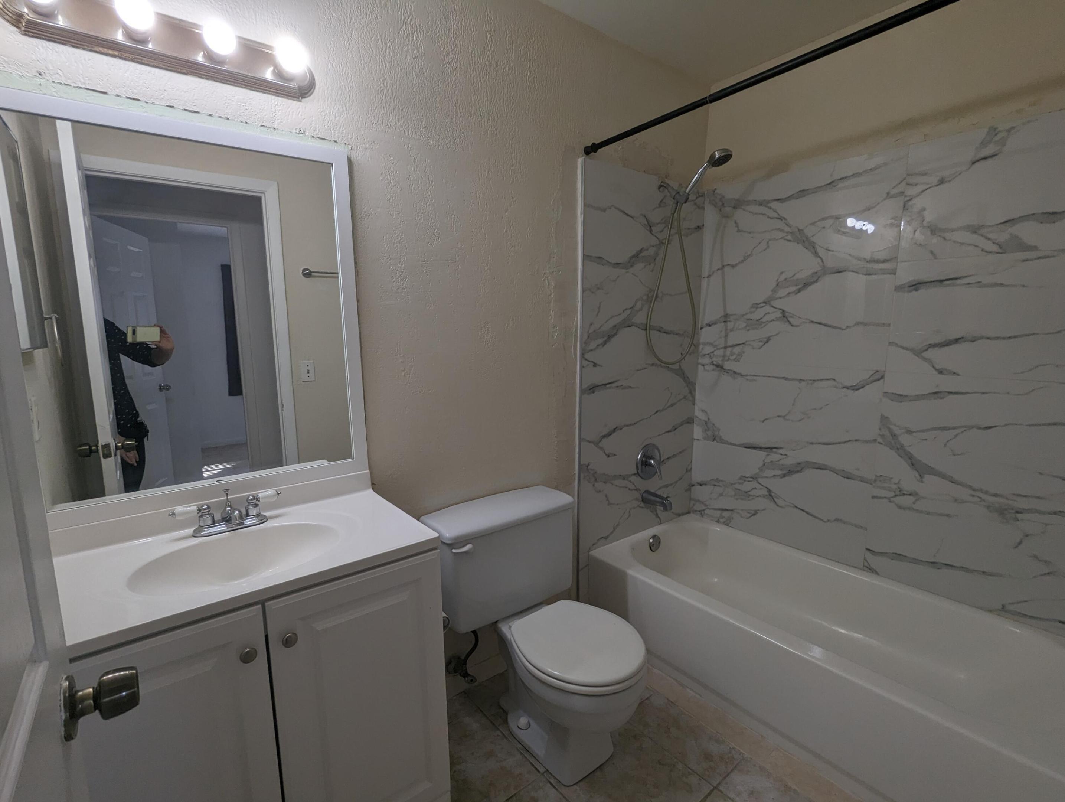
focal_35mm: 16
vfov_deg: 78.2
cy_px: 401
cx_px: 532
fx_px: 493
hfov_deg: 94.4
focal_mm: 2.35
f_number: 2.2
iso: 58
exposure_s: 1/120
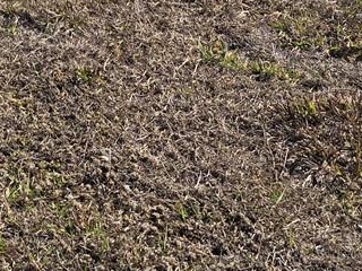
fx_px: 1203
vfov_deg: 11.0
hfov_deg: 16.3
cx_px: -97
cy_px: -364
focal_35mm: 115
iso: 12
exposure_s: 1/812
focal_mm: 6.3
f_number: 1.7
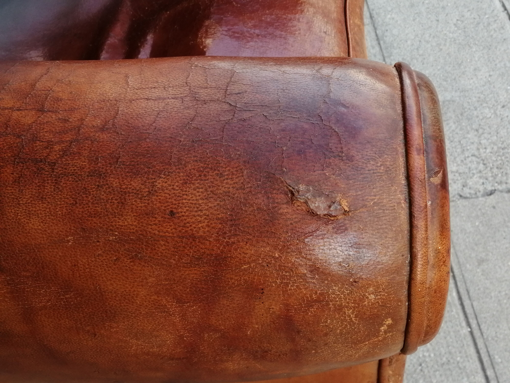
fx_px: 678
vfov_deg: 31.5
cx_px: 255
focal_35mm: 46
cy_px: 192
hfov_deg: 41.2
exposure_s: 1/136
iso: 50
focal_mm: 3.62
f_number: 1.8
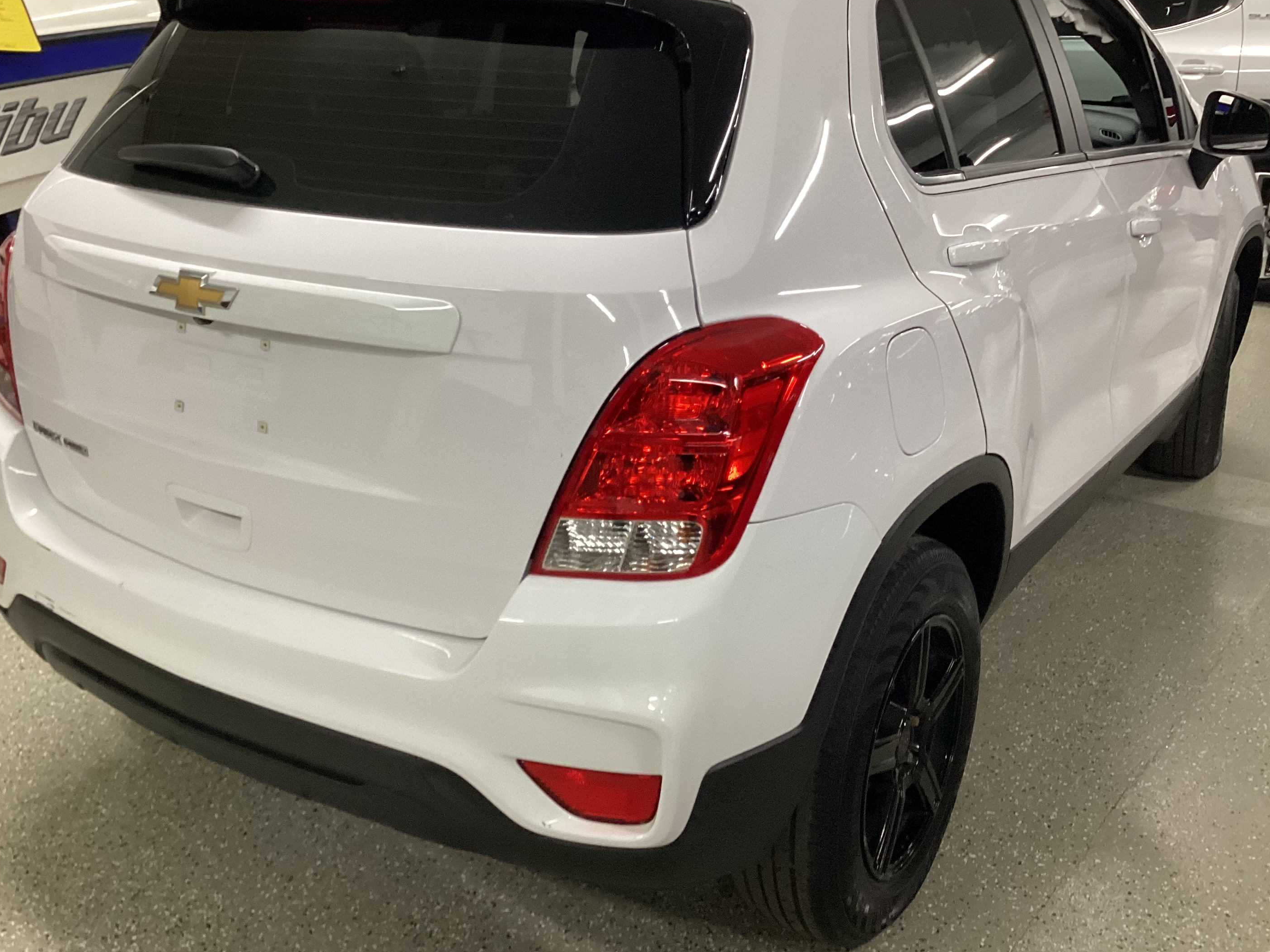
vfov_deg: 39.6
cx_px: 593
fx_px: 1321
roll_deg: +0.1
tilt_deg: -20.7
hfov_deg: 51.3
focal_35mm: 36
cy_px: 402
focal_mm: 3.3
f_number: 2.4
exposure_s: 1/60
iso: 250
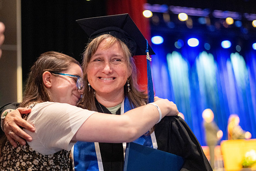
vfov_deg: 27.0
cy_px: 86
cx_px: 128
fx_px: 356
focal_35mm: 50
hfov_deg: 39.6
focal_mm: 50
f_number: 1.8
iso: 6400
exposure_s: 1/160
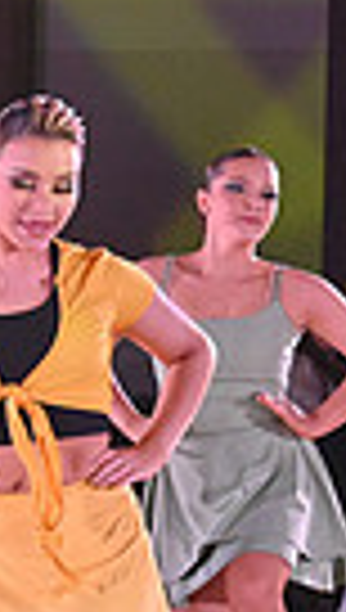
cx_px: -683
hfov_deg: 5.4
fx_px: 3473
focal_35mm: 214
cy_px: 565
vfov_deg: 10.0
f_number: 5.6
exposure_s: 1/320
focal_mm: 48
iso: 3200
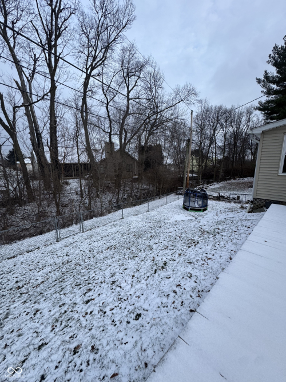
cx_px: 143
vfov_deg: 102.1
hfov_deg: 85.7
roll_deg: -0.1
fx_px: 154
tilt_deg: -10.5
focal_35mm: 14
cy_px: 191
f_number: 2.2
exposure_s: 1/99
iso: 100
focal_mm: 2.22
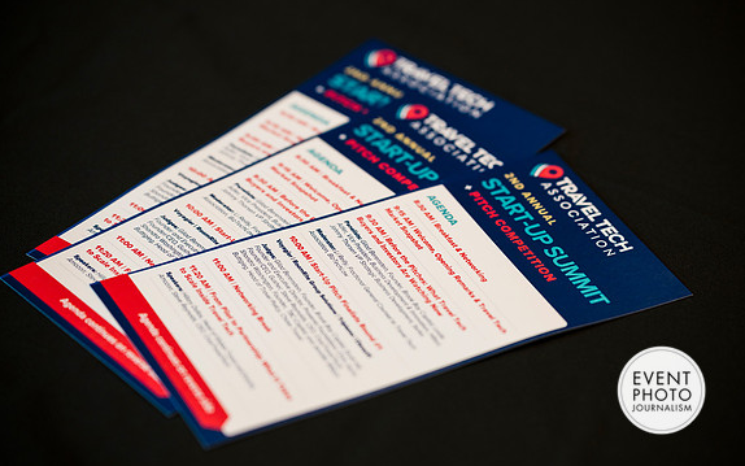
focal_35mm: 135
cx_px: 372
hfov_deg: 15.5
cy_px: 225
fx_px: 2742
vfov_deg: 9.7
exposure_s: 1/200
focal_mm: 131
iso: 220
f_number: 3.2
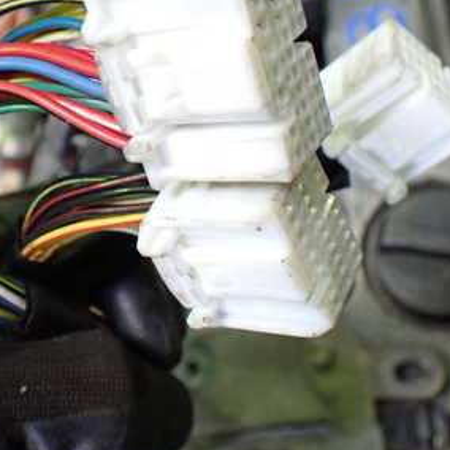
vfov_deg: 30.4
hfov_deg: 30.1
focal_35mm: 56
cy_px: 165
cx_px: 120
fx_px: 824
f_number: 2.3
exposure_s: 1/100
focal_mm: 5.4
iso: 800
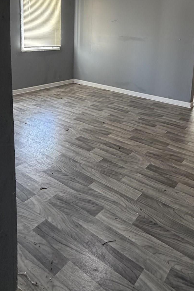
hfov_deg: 44.8
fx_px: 226
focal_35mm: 28
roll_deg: -3.7
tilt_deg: -8.9
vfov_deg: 61.2
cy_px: 67
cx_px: 146
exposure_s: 1/60
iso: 250
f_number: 2.2
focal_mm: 2.22
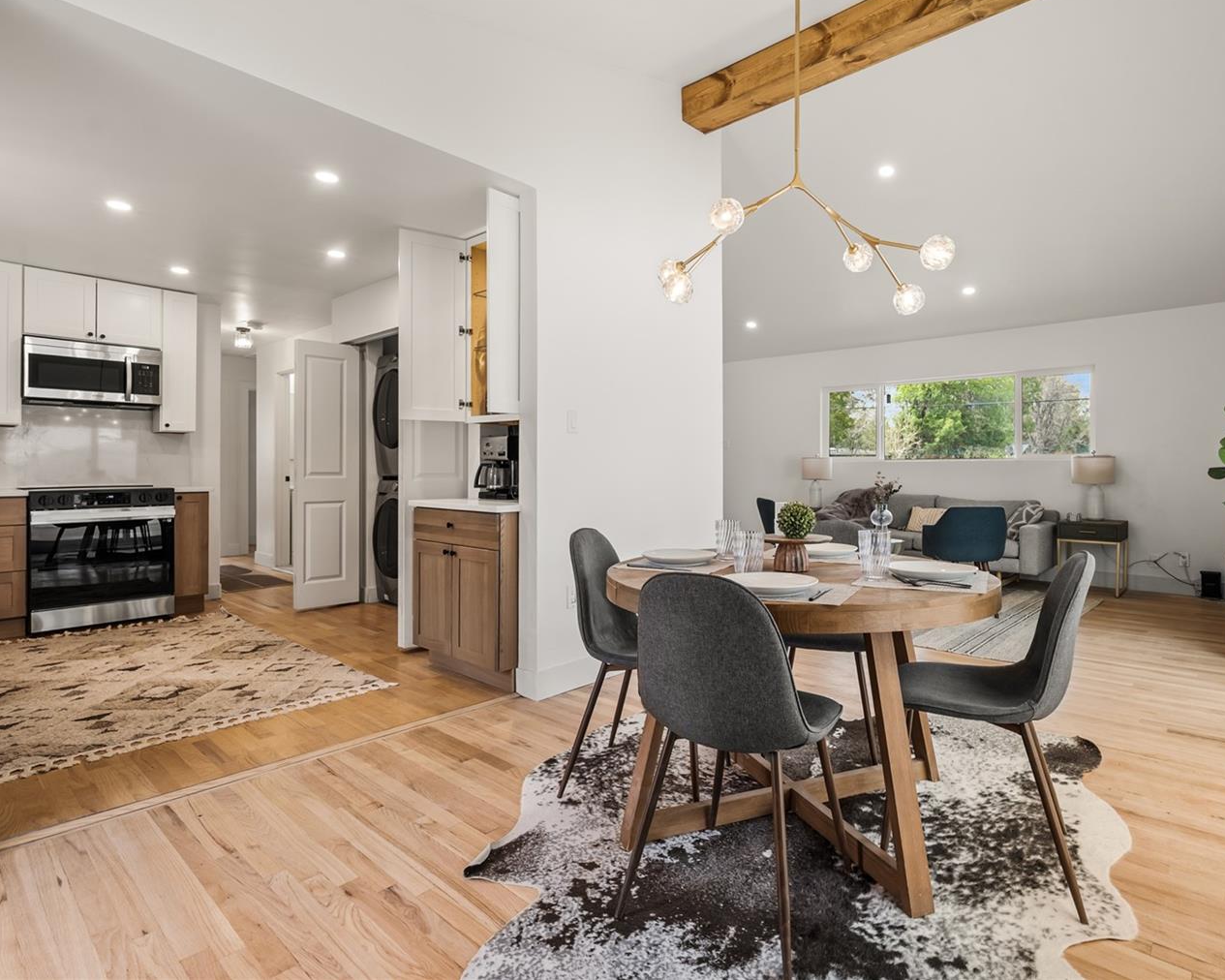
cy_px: 464
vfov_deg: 70.8
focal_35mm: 19
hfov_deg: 83.1
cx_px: 664
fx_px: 689
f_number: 8
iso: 200
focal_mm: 16
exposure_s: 1/2
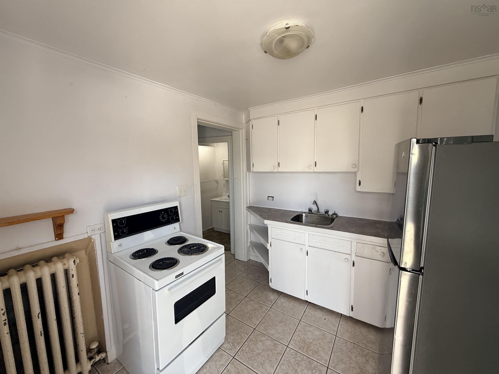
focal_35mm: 14
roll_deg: +1.7
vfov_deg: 85.7
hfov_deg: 102.1
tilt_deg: -5.7
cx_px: 250
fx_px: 202
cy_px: 187
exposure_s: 1/99
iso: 160
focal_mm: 2.22
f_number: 2.2
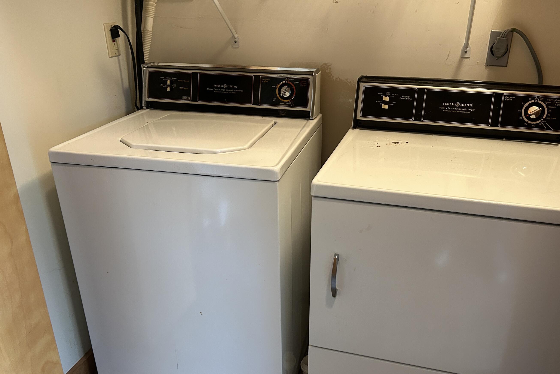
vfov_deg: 42.3
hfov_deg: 60.1
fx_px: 482
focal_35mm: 31
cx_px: 315
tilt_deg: -23.5
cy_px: 203
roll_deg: -0.4
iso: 250
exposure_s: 1/60
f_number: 1.5
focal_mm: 5.7
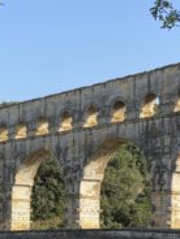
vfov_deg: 17.3
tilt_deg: +4.6
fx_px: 783
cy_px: 177
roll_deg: -0.8
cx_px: 18
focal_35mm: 113
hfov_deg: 13.0
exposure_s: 1/623
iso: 20
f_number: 2
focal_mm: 6
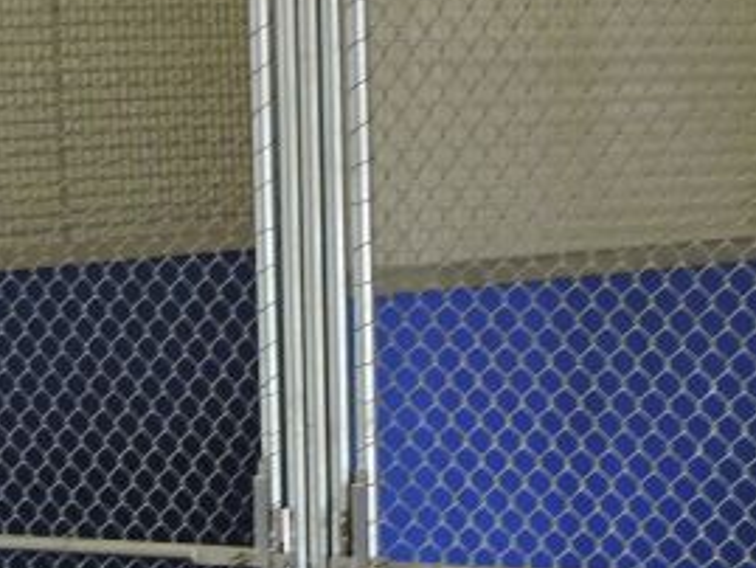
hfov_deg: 10.3
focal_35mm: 192
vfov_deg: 7.4
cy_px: 1220
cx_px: 149
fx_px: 4195
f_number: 3.4
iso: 180
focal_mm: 7.7
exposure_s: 1/50
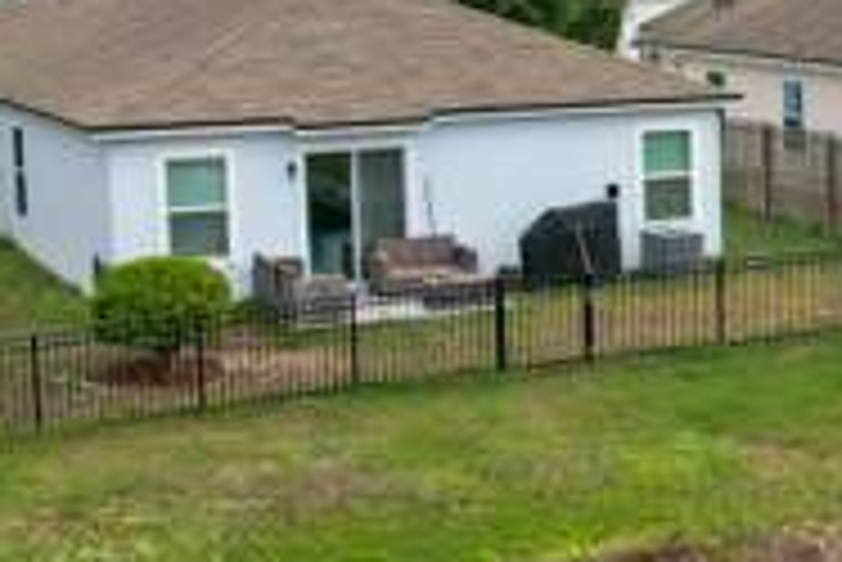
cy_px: 178
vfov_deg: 14.5
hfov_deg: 19.7
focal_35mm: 94
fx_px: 2200
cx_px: 1144
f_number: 2.8
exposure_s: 1/640
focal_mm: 8.38
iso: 120
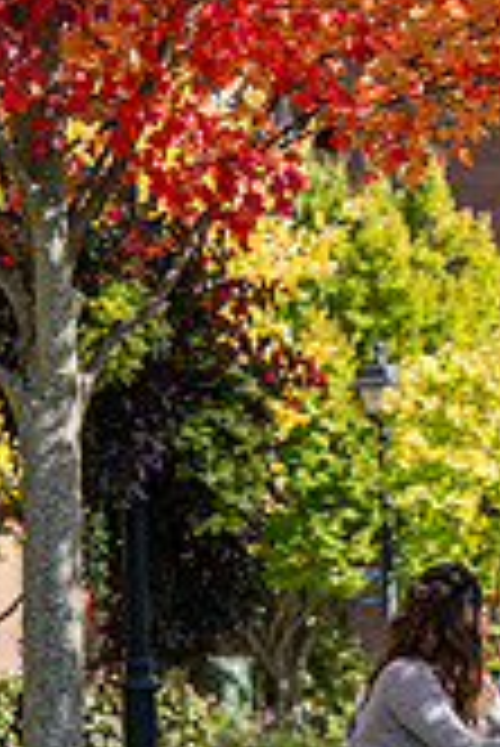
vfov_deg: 5.8
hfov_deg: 3.9
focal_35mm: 352
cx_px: 500
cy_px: 414
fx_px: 7318
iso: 160
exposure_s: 1/250
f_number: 6.3
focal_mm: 130
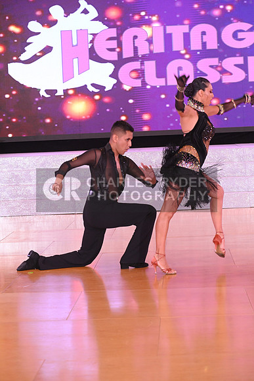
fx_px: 1079
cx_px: 127
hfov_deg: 13.4
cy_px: 190
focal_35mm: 102
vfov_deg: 20.0
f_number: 5.6
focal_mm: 102
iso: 2500
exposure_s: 1/200
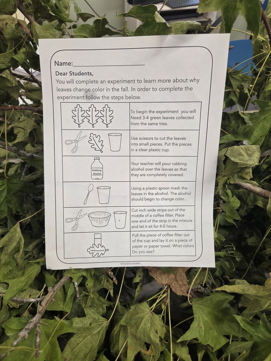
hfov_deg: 58.9
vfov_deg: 73.9
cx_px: 136
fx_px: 240
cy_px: 180
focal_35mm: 23
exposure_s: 1/120
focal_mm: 5.4
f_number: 1.8
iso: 125
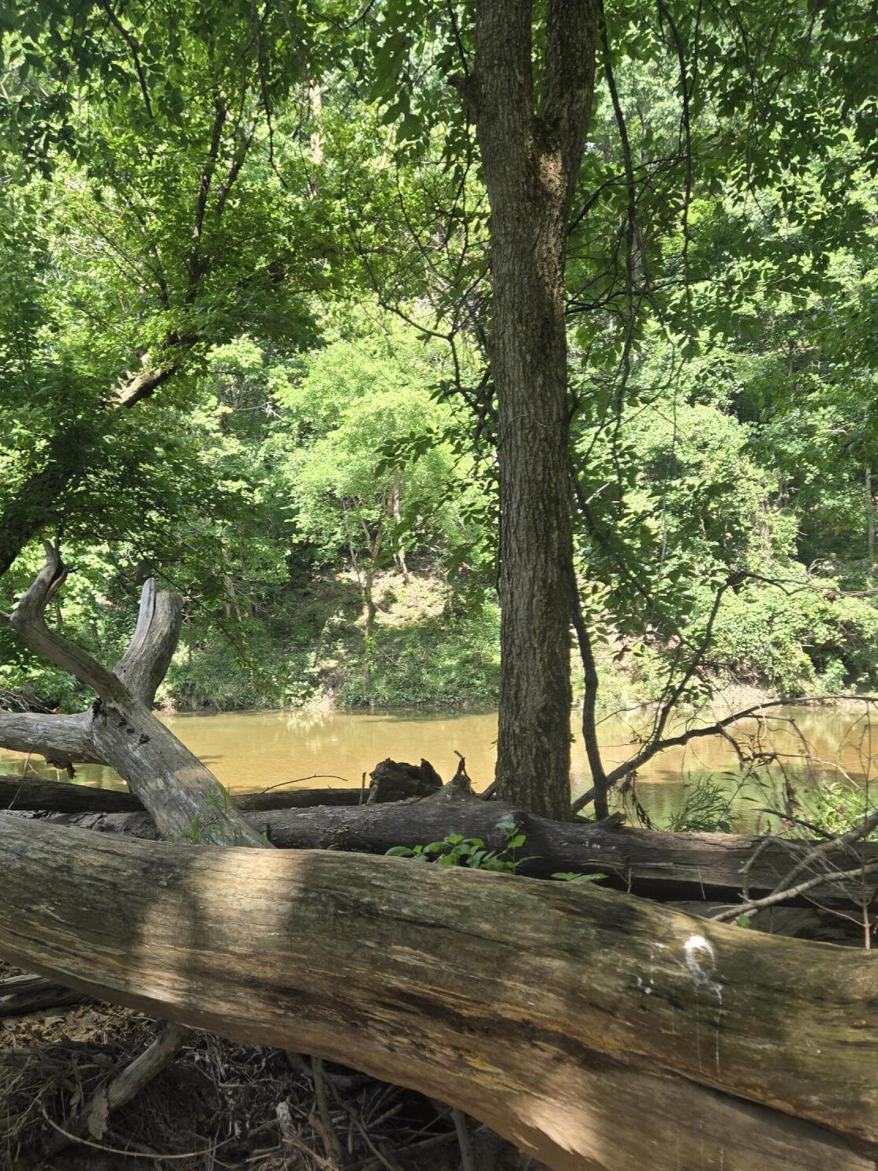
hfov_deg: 45.3
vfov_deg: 58.2
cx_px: 370
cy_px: 654
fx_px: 1048
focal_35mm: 31
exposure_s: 1/262
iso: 25
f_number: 1.8
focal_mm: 5.4
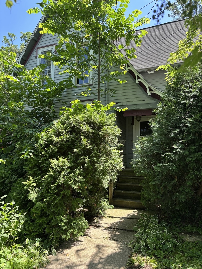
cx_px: 101
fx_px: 202
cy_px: 134
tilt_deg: +6.5
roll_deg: -0.2
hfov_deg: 53.1
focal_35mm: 26
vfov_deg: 67.3
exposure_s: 1/359
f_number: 1.6
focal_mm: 5.96
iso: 50
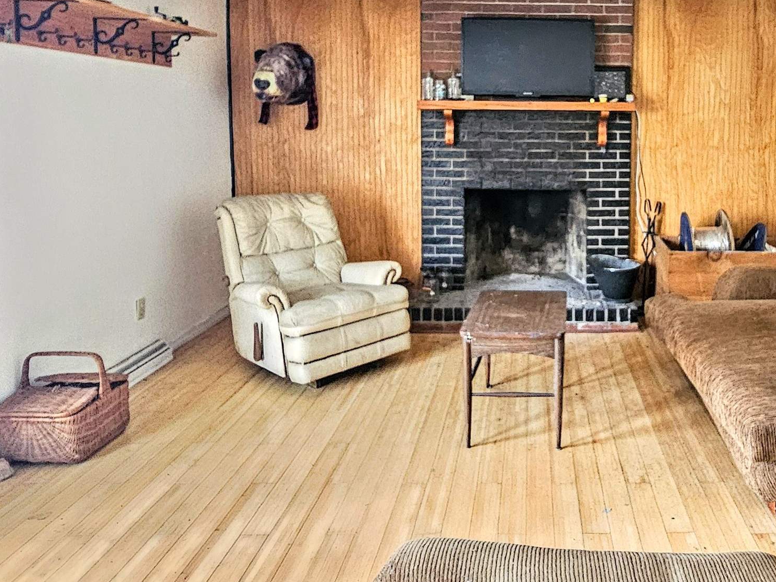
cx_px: 561
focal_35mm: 27
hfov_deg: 62.4
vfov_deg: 49.8
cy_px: 166
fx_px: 605
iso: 1000
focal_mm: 2.2
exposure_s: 1/24
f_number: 2.2
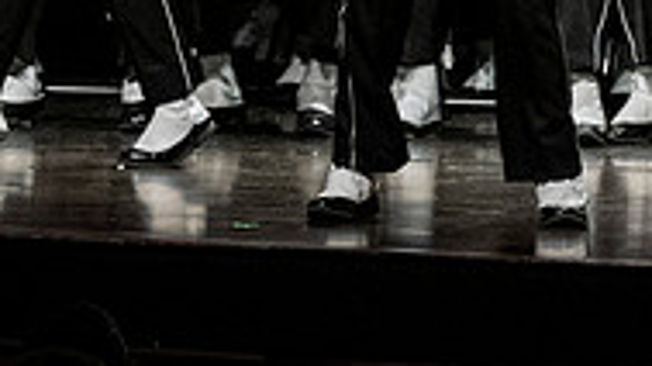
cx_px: 635
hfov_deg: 3.2
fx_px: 11644
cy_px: -249
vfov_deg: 1.8
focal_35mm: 674
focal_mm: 140
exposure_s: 1/500
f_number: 4
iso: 4000
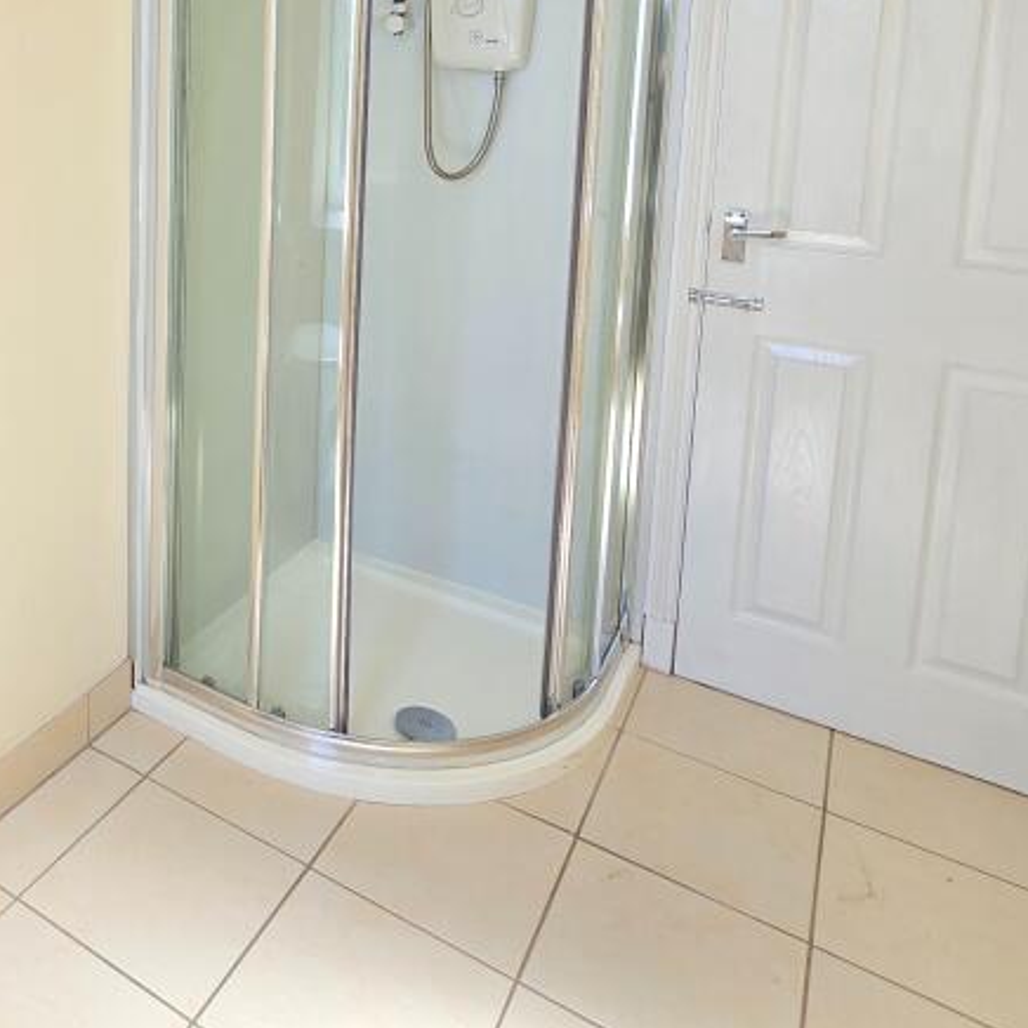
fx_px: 907
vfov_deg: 53.9
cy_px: 165
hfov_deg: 53.9
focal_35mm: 27
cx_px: 167
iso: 50
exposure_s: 1/113
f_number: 2.2
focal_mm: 2.2
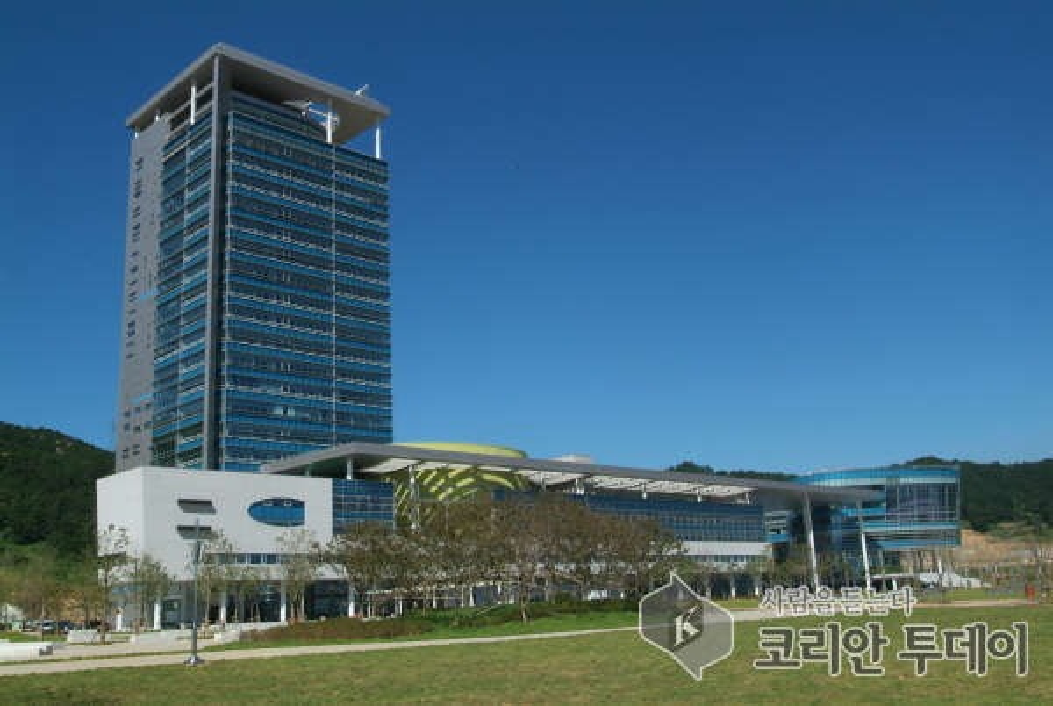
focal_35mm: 33
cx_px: 526
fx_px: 967
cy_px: 353
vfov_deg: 40.1
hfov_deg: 57.2
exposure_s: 1/125
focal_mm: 22
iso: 200
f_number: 16
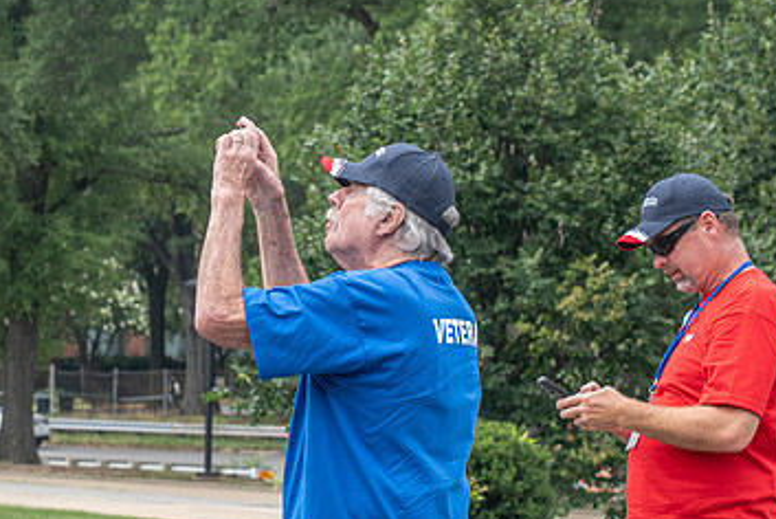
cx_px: 293
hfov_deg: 9.0
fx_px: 4919
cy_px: 249
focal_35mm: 228
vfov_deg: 6.0
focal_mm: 86
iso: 140
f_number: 7.1
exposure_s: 1/125
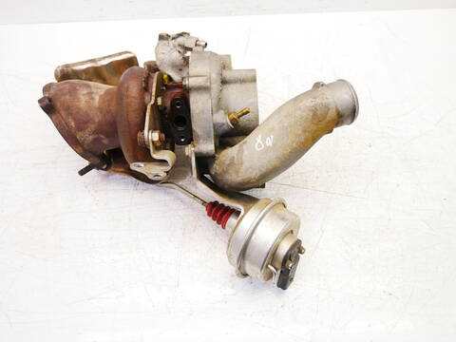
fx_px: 395
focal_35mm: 30
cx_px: 228
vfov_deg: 46.8
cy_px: 171
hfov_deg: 60.0
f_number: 3.8
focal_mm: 15
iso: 640
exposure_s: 1/60
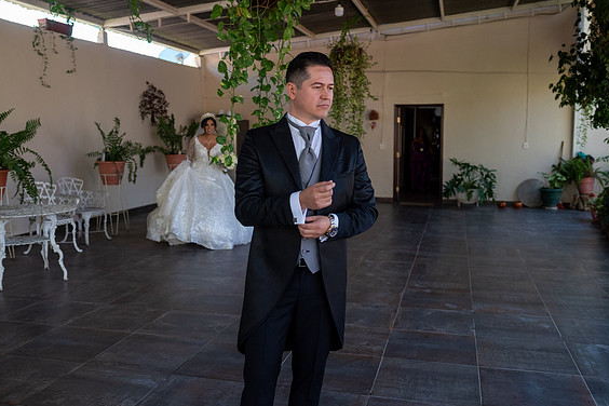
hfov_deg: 53.1
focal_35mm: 36
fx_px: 609
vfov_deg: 36.9
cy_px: 199
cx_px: 304
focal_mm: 35
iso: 1600
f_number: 3.5
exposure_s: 1/1600
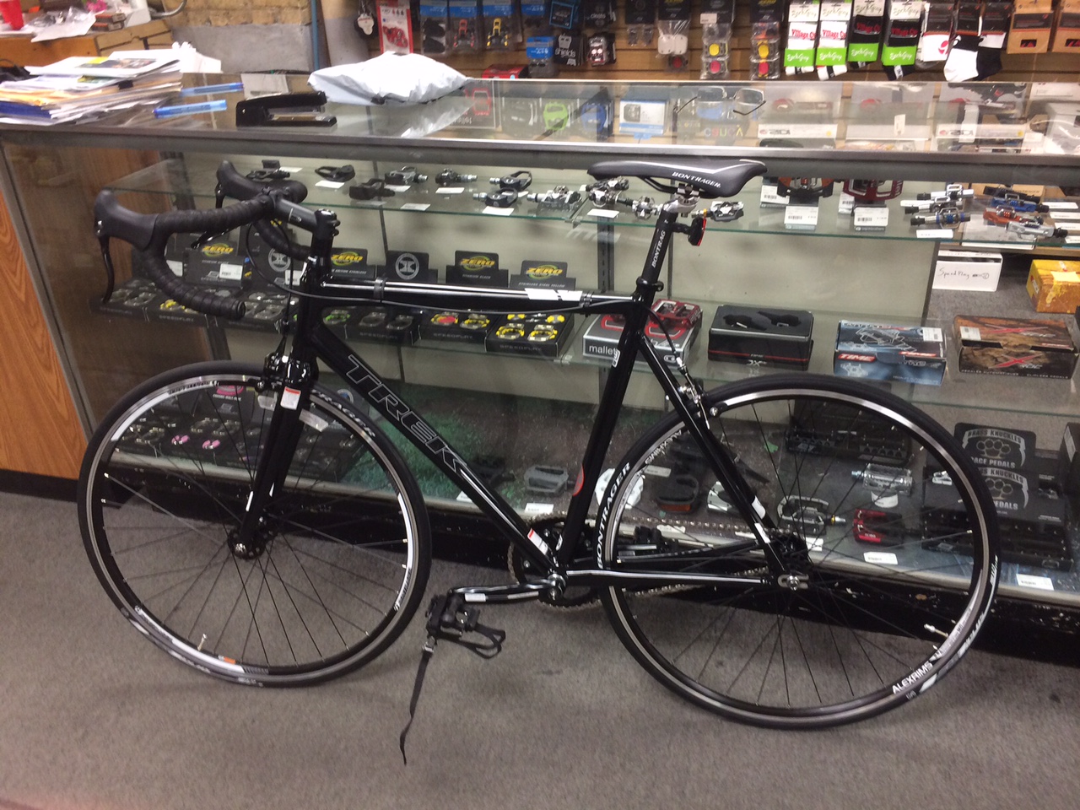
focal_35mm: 30
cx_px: 540
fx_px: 936
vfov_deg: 46.8
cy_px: 405
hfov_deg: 60.0
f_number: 2.2
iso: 160
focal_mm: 4.12
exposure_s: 1/30
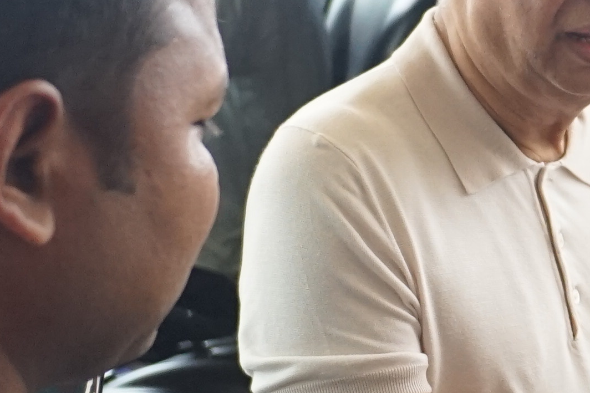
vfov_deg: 12.3
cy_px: 115
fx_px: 1819
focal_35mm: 111
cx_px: 921
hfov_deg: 16.5
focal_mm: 20
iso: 1250
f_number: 2.8
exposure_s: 1/1000
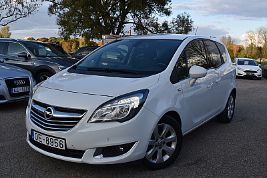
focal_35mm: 36
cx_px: 134
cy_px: 89
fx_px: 267
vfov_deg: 36.9
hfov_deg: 53.1
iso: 200
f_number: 8
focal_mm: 24
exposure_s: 1/250
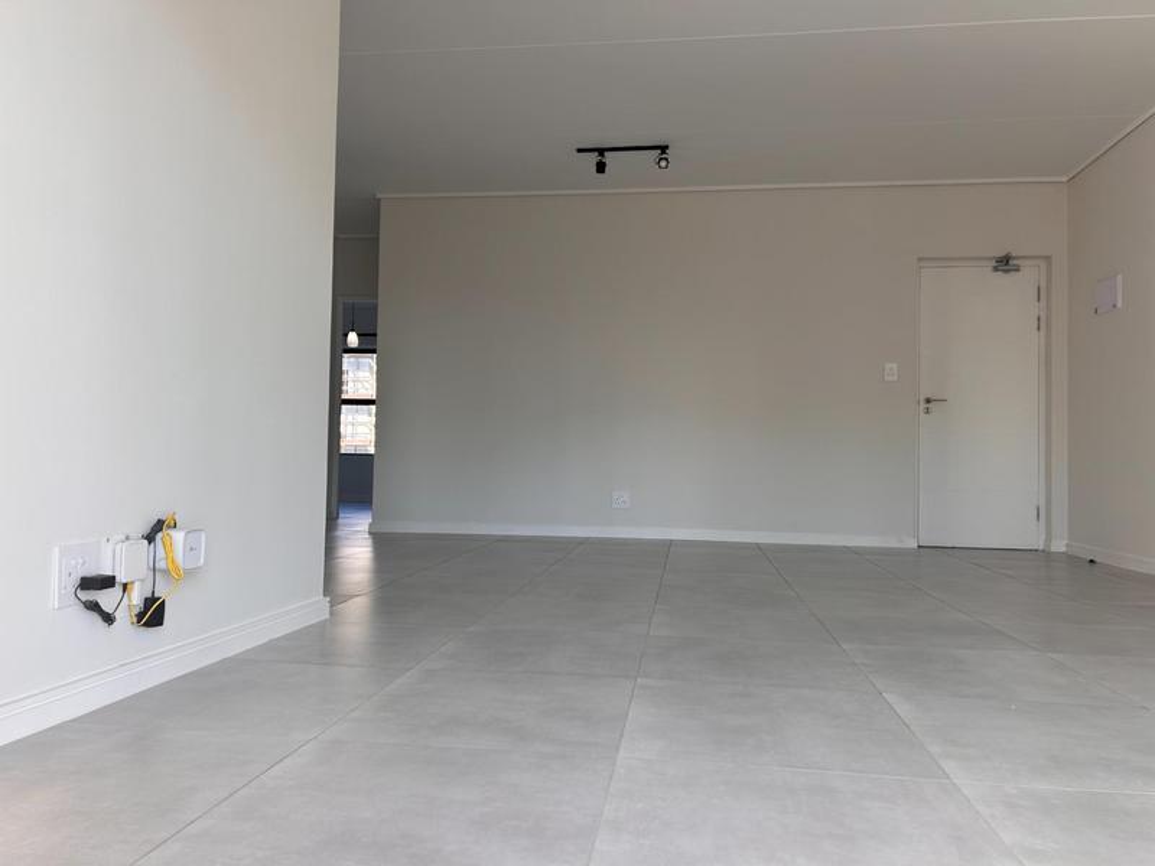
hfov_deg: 67.3
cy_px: 433
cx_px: 578
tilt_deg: +2.3
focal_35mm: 26
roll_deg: -0.7
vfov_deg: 53.1
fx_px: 868
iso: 50
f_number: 1.5
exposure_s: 1/521
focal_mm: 5.7
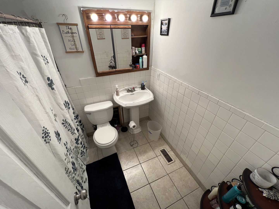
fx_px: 105
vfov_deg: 89.9
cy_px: 104
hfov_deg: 106.2
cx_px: 140
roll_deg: -0.3
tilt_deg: -34.1
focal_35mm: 13
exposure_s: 1/120
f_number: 1.8
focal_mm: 1.57
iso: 50
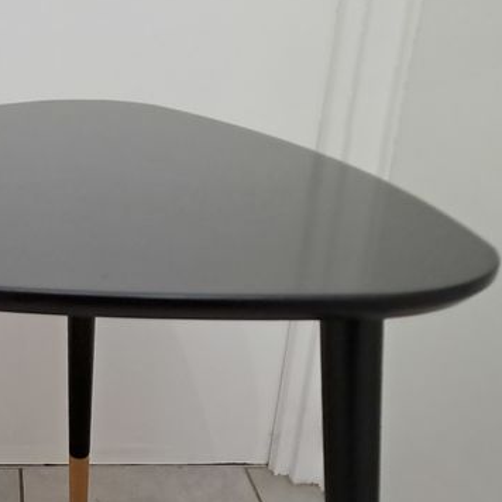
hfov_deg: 26.2
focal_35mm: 62
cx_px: -10
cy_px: 519
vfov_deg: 26.1
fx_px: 1017
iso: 320
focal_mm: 4.65
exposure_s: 1/33
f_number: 1.8
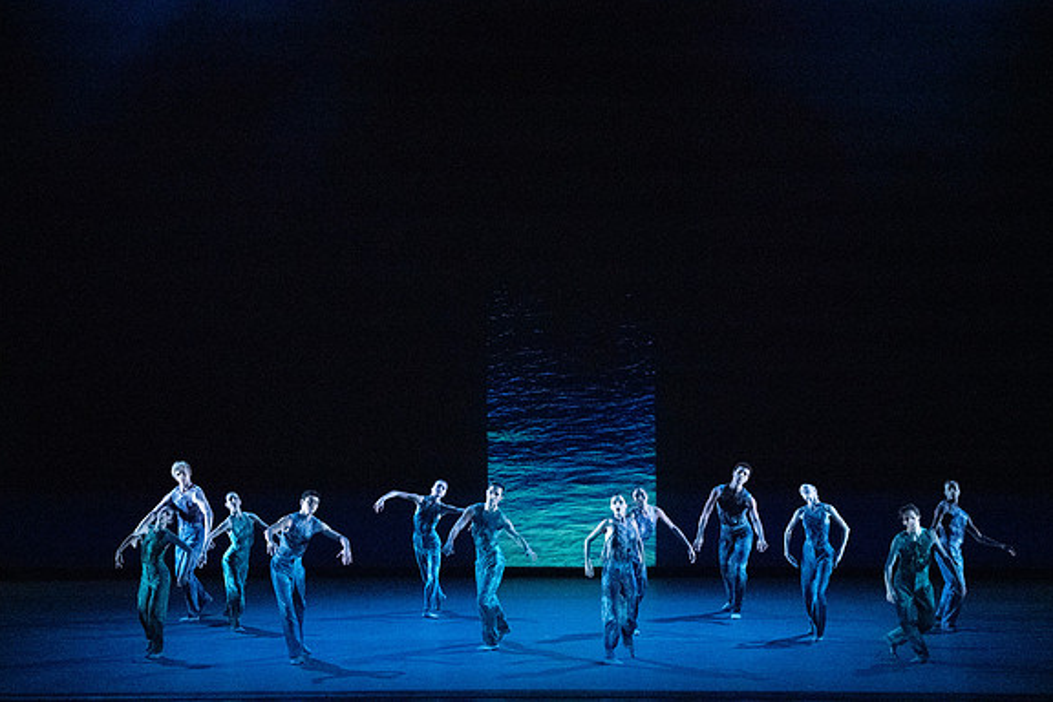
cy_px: 350
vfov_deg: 9.7
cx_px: 526
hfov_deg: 14.4
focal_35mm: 142
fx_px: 4153
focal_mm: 141
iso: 25600
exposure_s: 1/400
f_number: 5.6
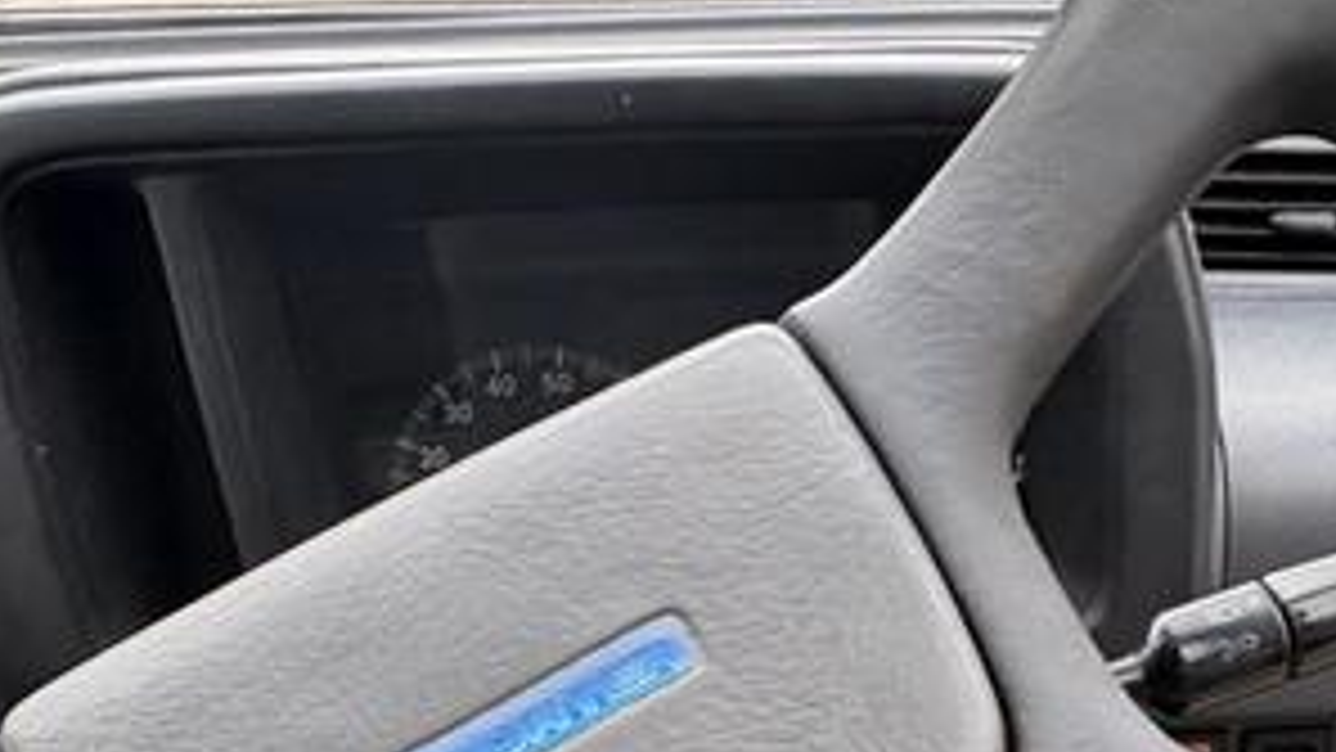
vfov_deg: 23.0
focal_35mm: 46
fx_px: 1629
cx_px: 922
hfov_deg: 43.8
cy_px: 986
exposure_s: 1/139
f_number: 2.2
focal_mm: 2.22
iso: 80
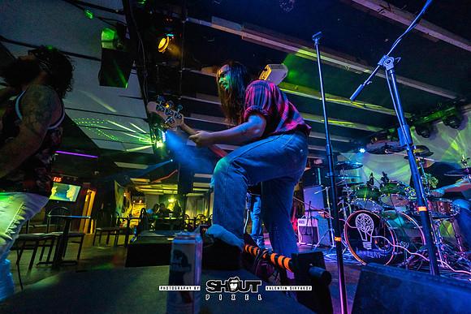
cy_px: 157
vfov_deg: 80.0
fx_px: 187
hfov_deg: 103.0
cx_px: 236
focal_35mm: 14
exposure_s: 1/250
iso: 1600
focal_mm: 14
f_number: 2.8
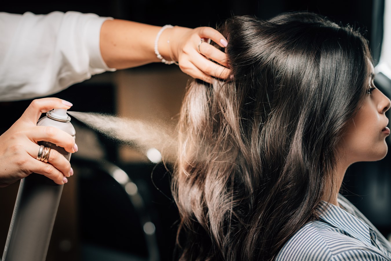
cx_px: 196
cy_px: 130
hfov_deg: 23.9
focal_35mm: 85
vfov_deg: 16.1
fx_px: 923
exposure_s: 1/160
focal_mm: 85
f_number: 3.5
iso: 64
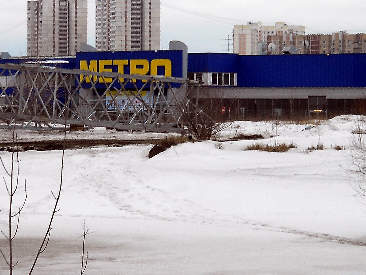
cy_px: 78
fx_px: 2062
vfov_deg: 7.6
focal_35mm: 195
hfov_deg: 10.1
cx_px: 151
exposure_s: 1/250
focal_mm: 17.48
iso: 80
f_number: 5.3
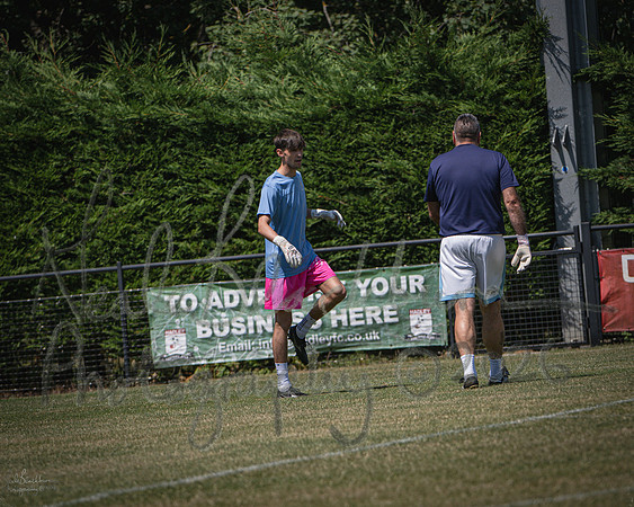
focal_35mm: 473
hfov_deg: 4.1
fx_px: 8876
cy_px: 254
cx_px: 327
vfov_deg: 3.3
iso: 400
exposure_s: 1/3200
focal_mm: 280
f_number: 4
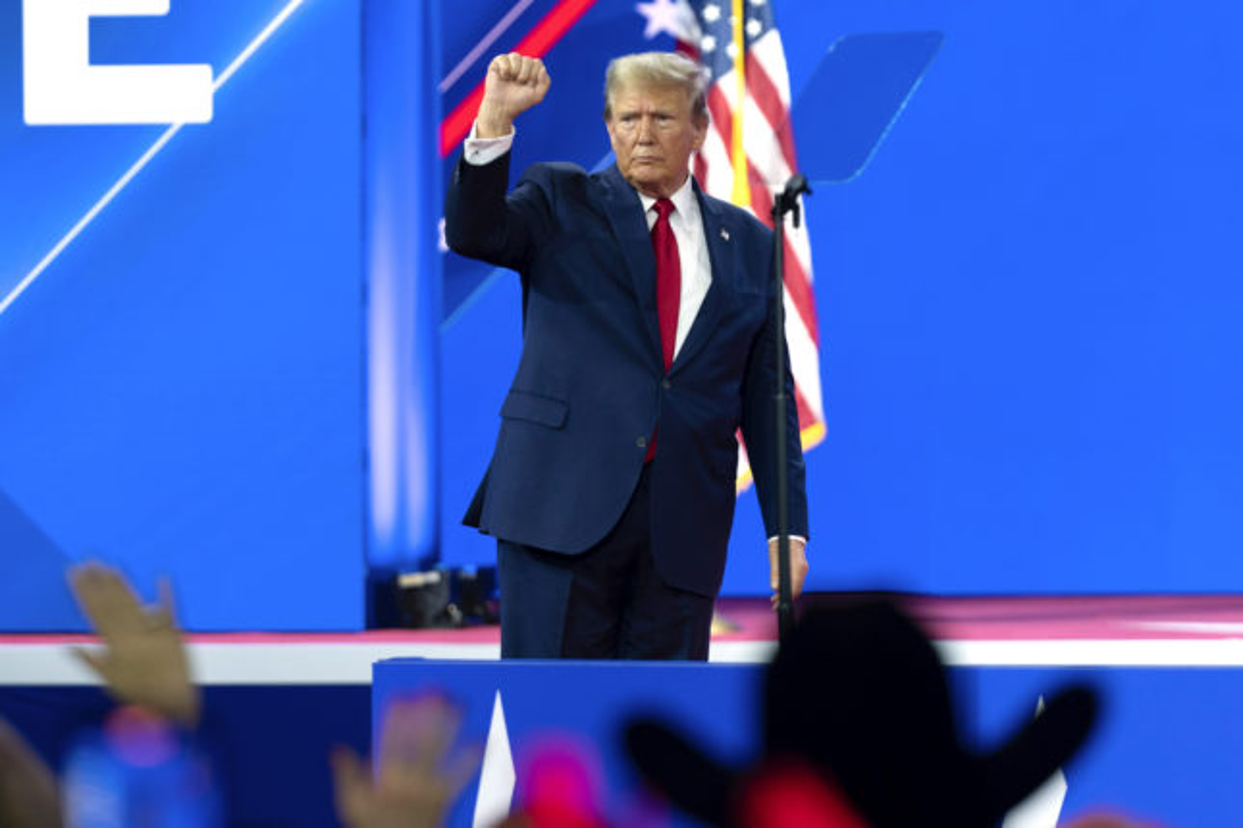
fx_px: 6905
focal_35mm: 200
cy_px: 414
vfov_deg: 6.9
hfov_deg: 10.3
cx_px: 622
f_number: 3.5
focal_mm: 200
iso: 1000
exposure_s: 1/400
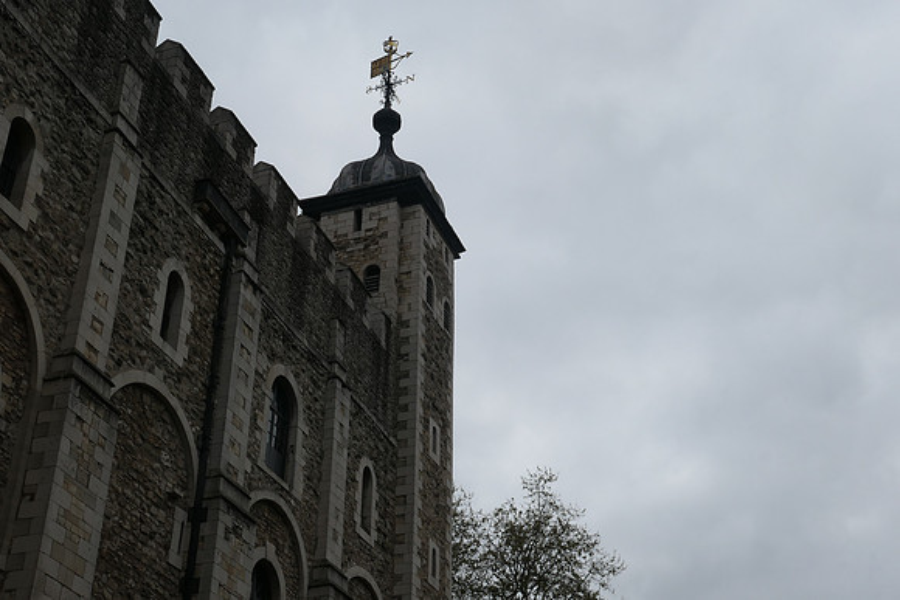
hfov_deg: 39.6
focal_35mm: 50
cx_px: 450
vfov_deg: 27.0
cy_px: 300
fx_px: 1250
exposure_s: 1/1000
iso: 200
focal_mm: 18.2
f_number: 8
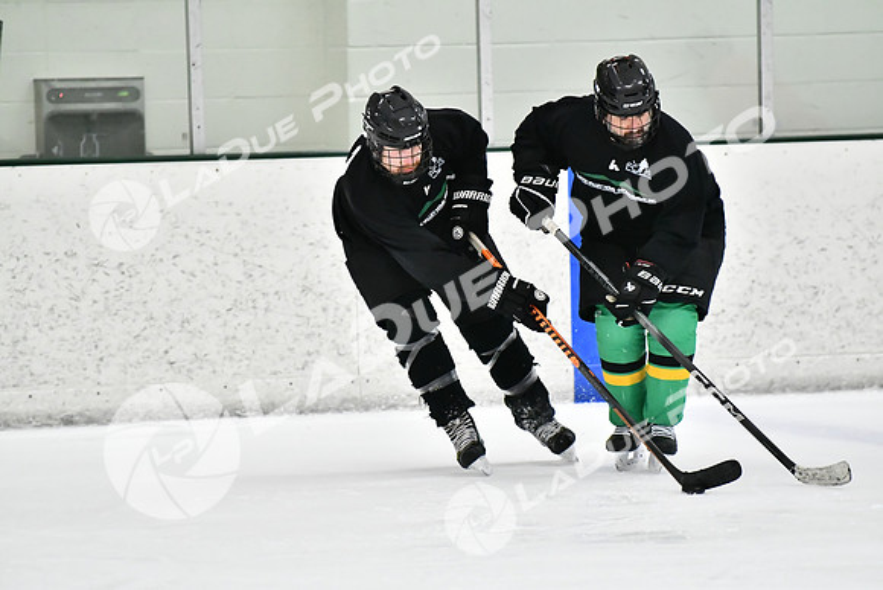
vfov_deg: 4.6
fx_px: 7360
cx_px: 442
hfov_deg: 6.9
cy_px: 295
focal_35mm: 300
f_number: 2.8
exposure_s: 1/1600
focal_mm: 200
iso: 6400
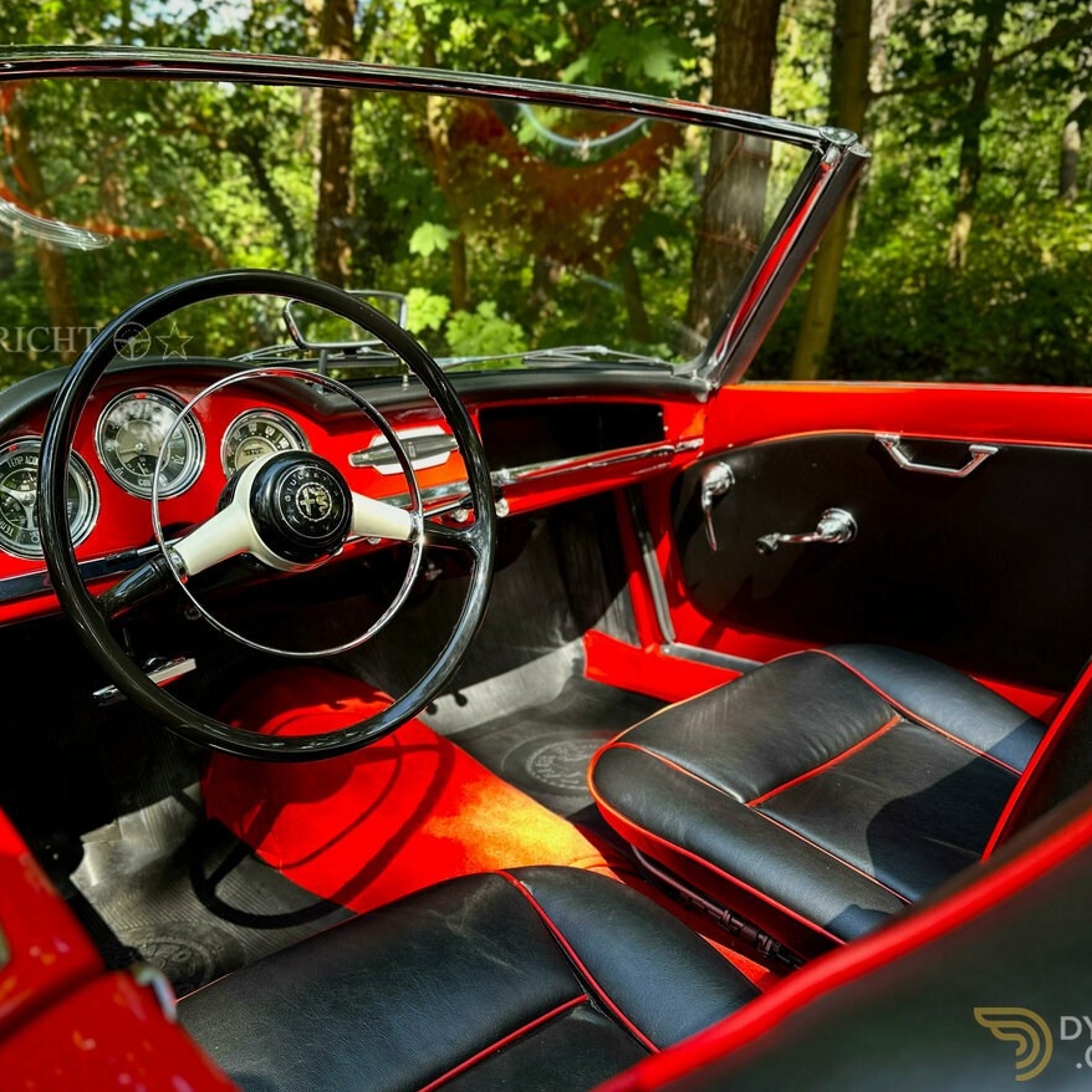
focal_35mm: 29
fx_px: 1035
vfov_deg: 55.6
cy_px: 534
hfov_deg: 55.1
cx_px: 427
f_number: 1.78
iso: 64
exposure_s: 1/121
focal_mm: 6.86
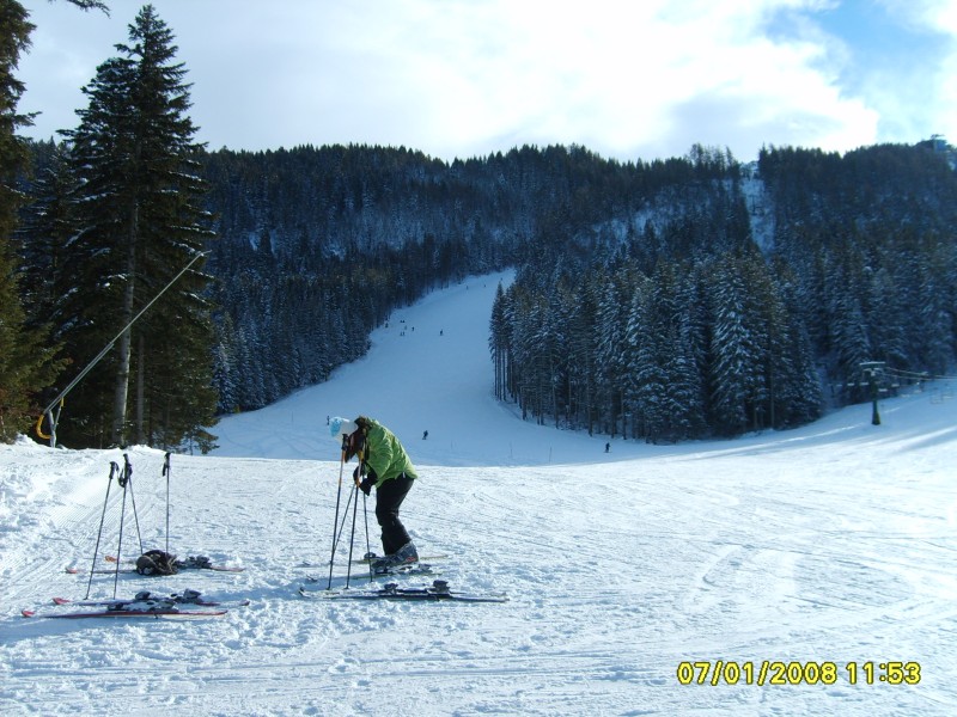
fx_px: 968
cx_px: 478
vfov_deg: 40.7
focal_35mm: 35
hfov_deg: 52.6
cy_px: 358
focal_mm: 5.8
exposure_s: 1/1000
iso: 50
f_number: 2.8
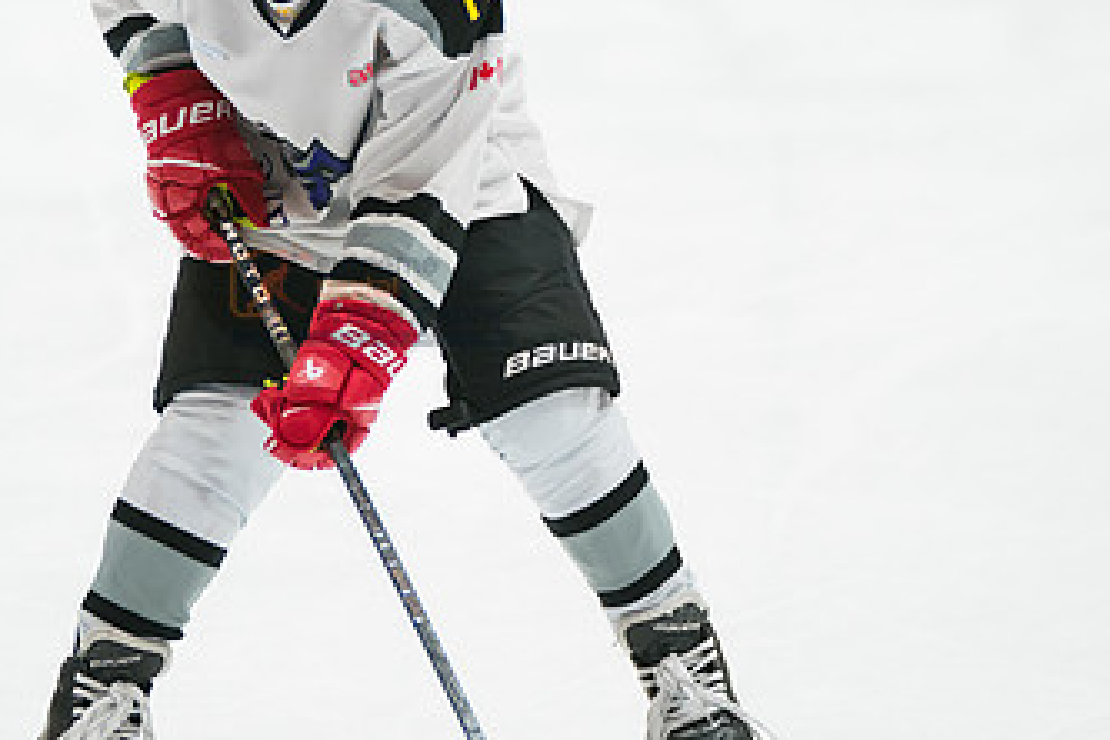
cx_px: 373
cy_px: 295
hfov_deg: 6.0
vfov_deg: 4.0
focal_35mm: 343
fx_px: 10575
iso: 3200
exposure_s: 1/800
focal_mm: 197
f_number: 3.2
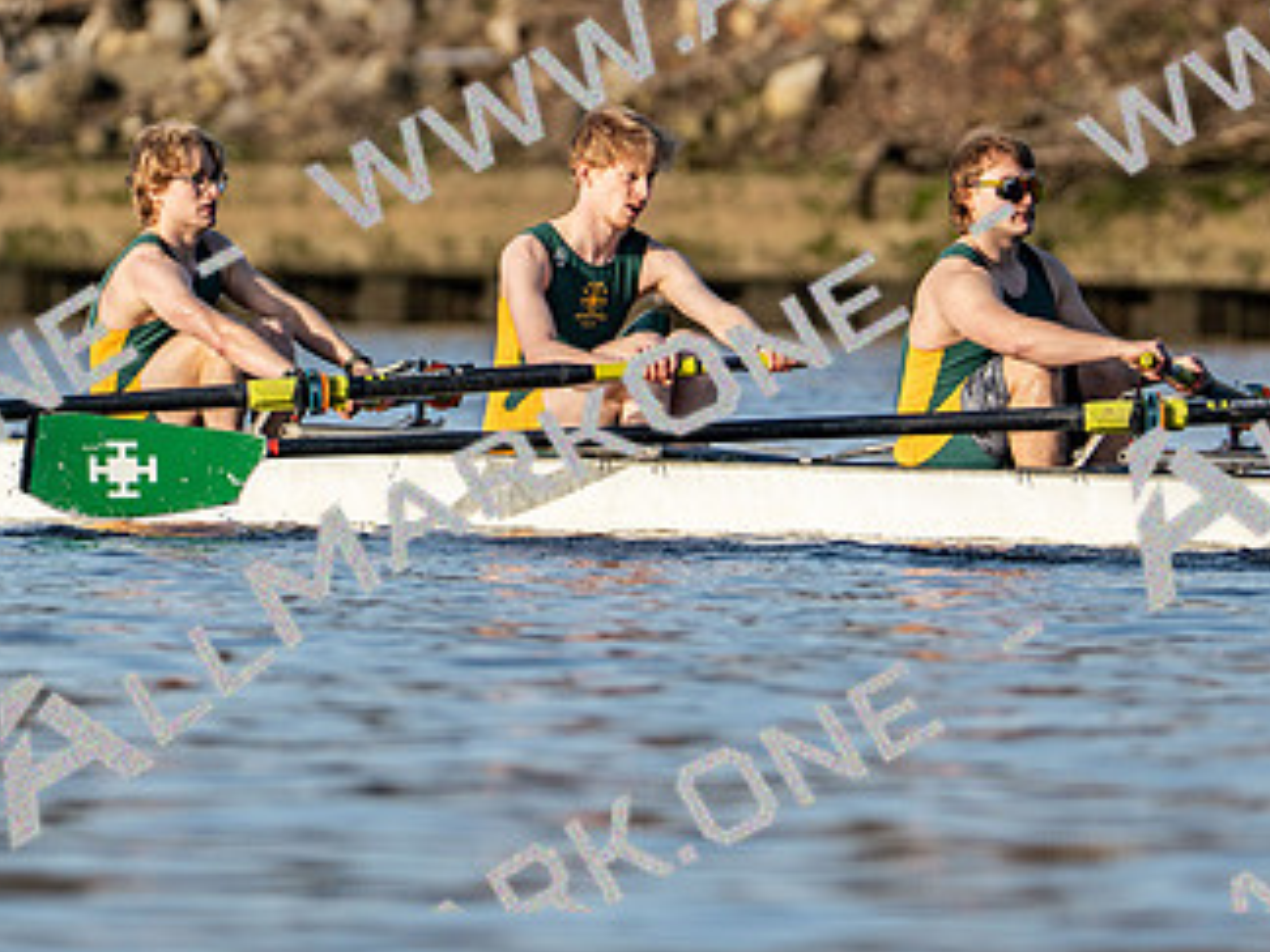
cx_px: 792
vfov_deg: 1.9
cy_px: 241
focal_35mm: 786
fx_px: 28837
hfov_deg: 2.5
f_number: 6.3
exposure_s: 1/2000
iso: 400
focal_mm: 456
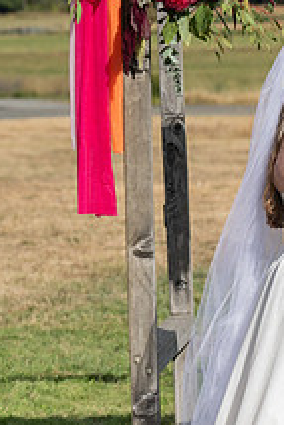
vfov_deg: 8.2
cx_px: 441
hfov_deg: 5.4
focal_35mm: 252
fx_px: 2977
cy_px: 265
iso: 400
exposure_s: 1/8000
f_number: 4.5
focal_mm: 93
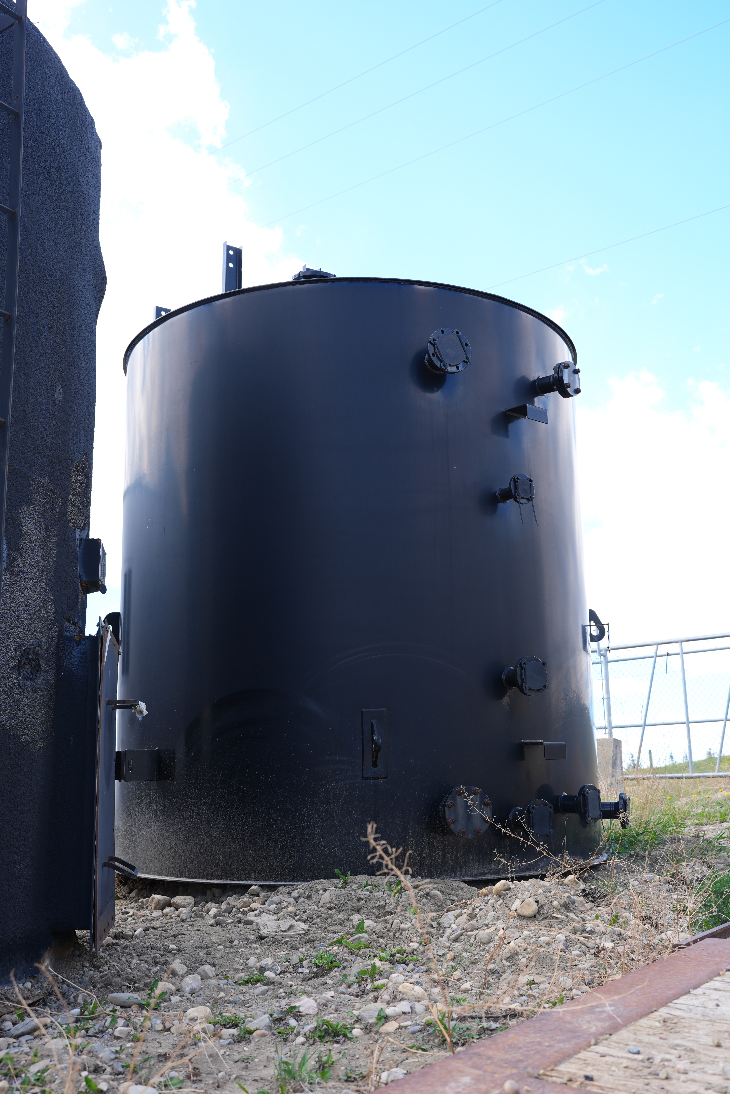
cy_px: 547
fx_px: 1065
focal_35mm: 35
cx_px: 365
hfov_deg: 37.9
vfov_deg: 54.4
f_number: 5.6
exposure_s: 1/125
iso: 100
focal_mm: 35
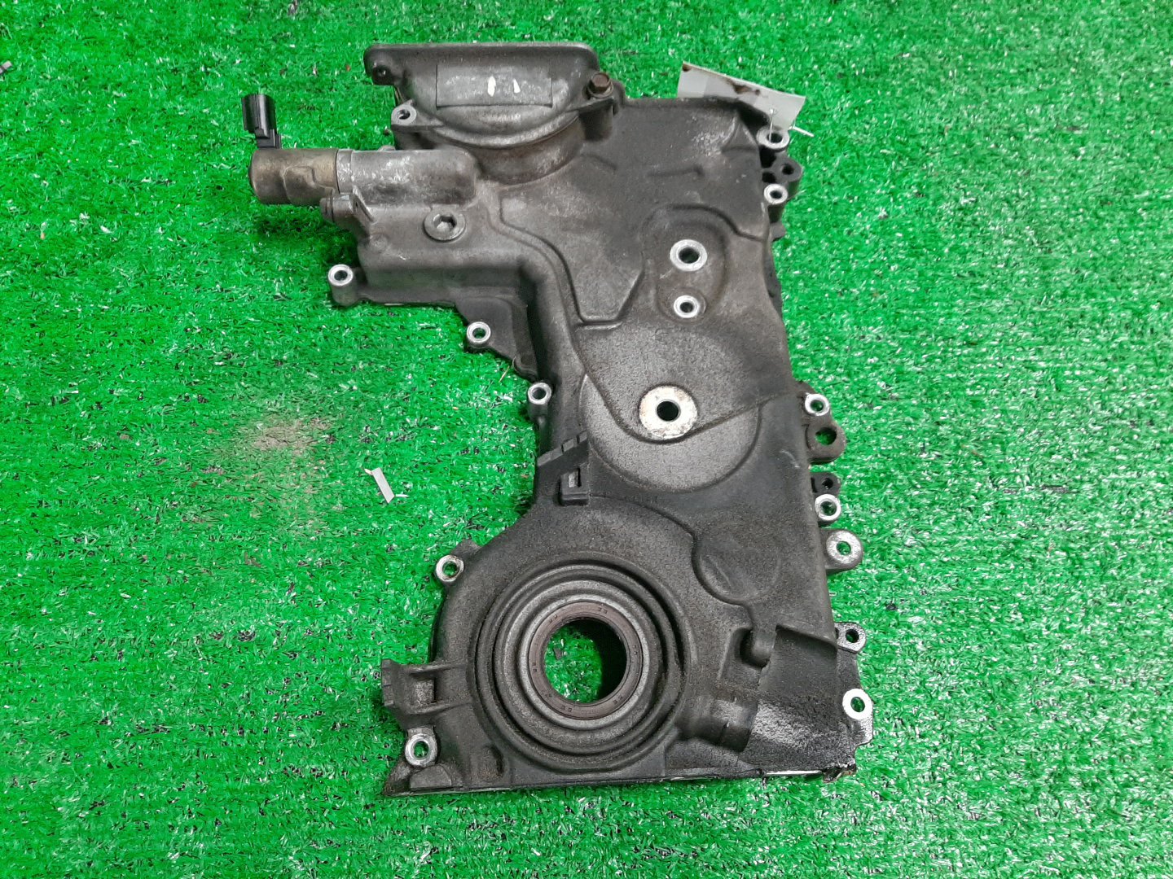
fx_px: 881
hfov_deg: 67.3
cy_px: 440
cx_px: 586
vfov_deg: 53.1
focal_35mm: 26
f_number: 1.7
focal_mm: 3.93
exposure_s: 1/33
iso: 199
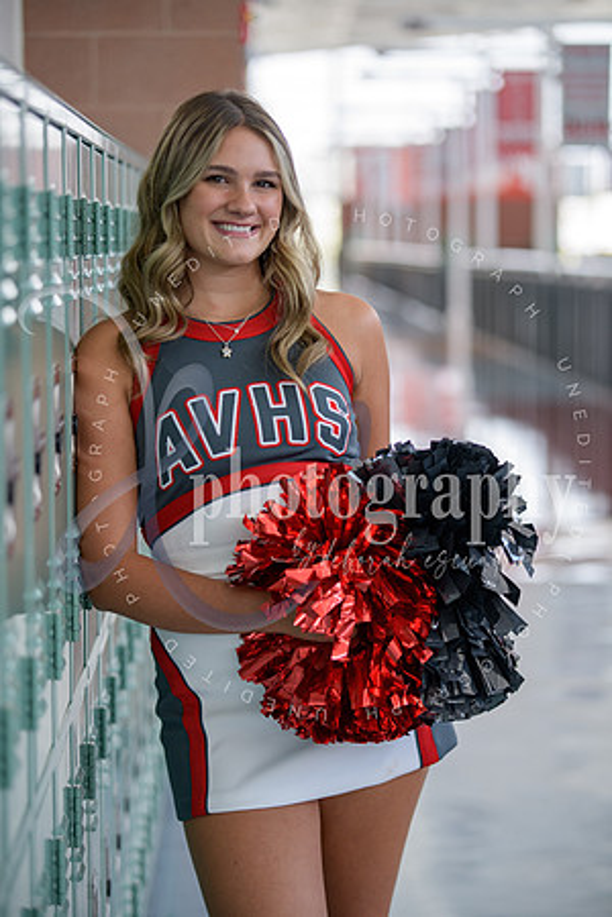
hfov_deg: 13.7
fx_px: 2550
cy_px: 458
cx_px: 306
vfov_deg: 20.4
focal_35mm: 100
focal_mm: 100
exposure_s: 1/125
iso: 250
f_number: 2.8
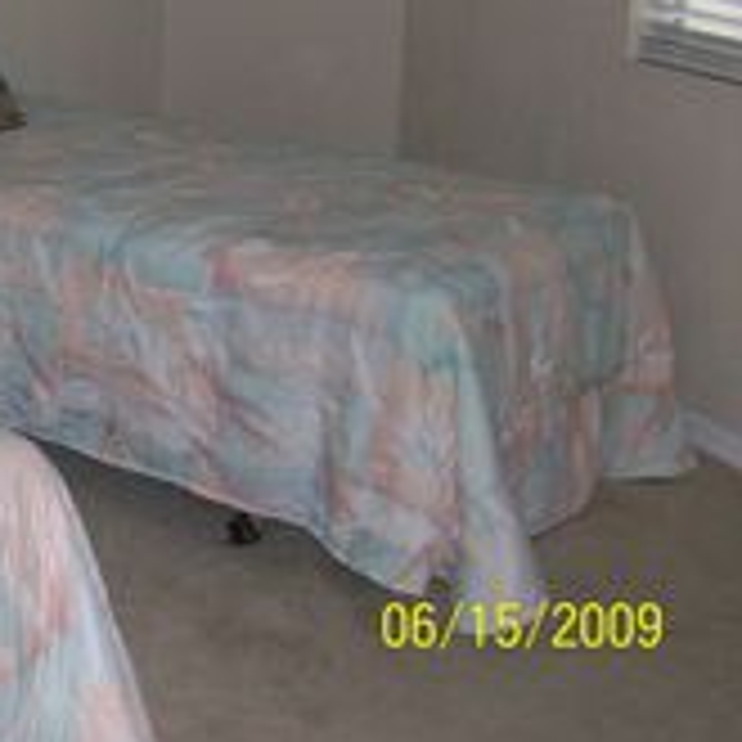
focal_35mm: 67
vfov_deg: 25.3
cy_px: 153
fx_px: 1625
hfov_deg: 24.0
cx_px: -81
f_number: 2.8
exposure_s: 1/60
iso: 160
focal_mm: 5.7
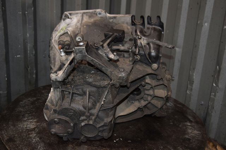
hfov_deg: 38.9
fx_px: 320
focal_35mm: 51
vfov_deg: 26.5
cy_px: 75
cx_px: 113
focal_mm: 34
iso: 800
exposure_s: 1/60
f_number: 5
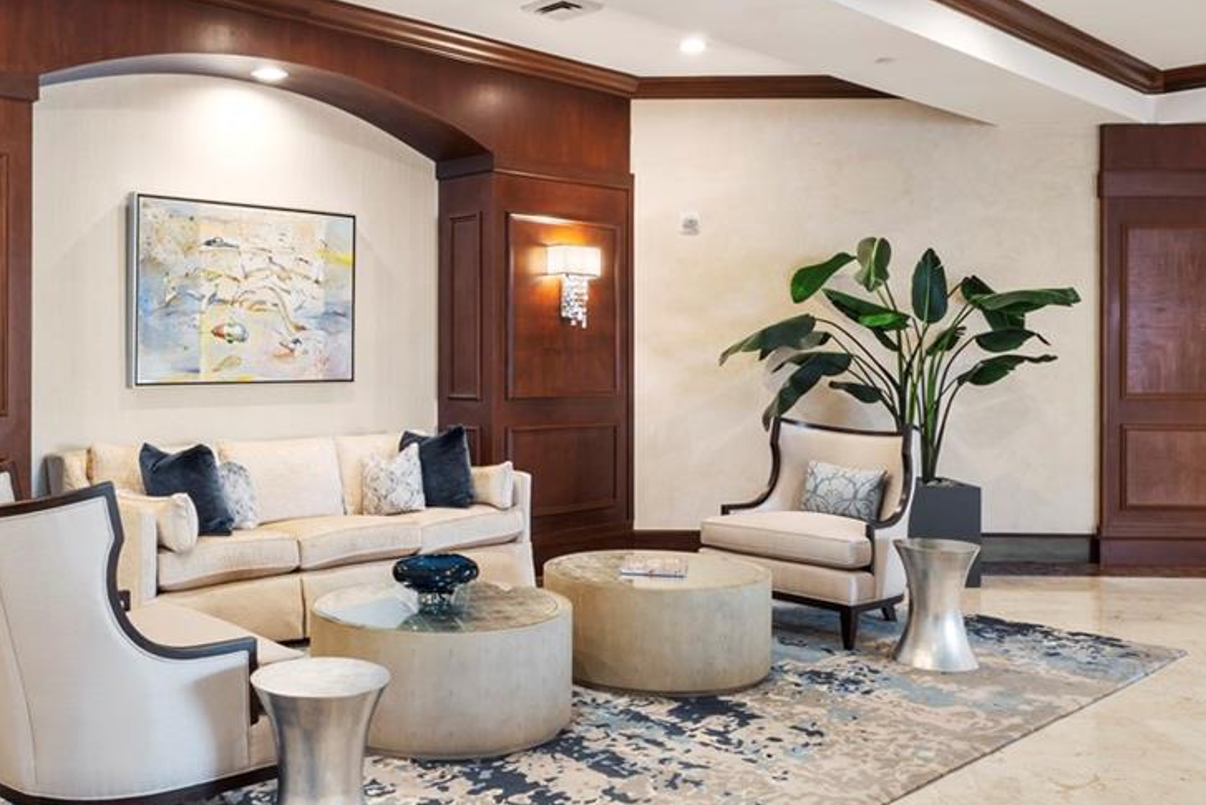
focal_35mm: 34
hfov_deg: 54.4
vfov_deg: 38.6
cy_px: 418
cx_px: 423
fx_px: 1150
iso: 125
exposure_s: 20
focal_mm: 10.4
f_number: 10
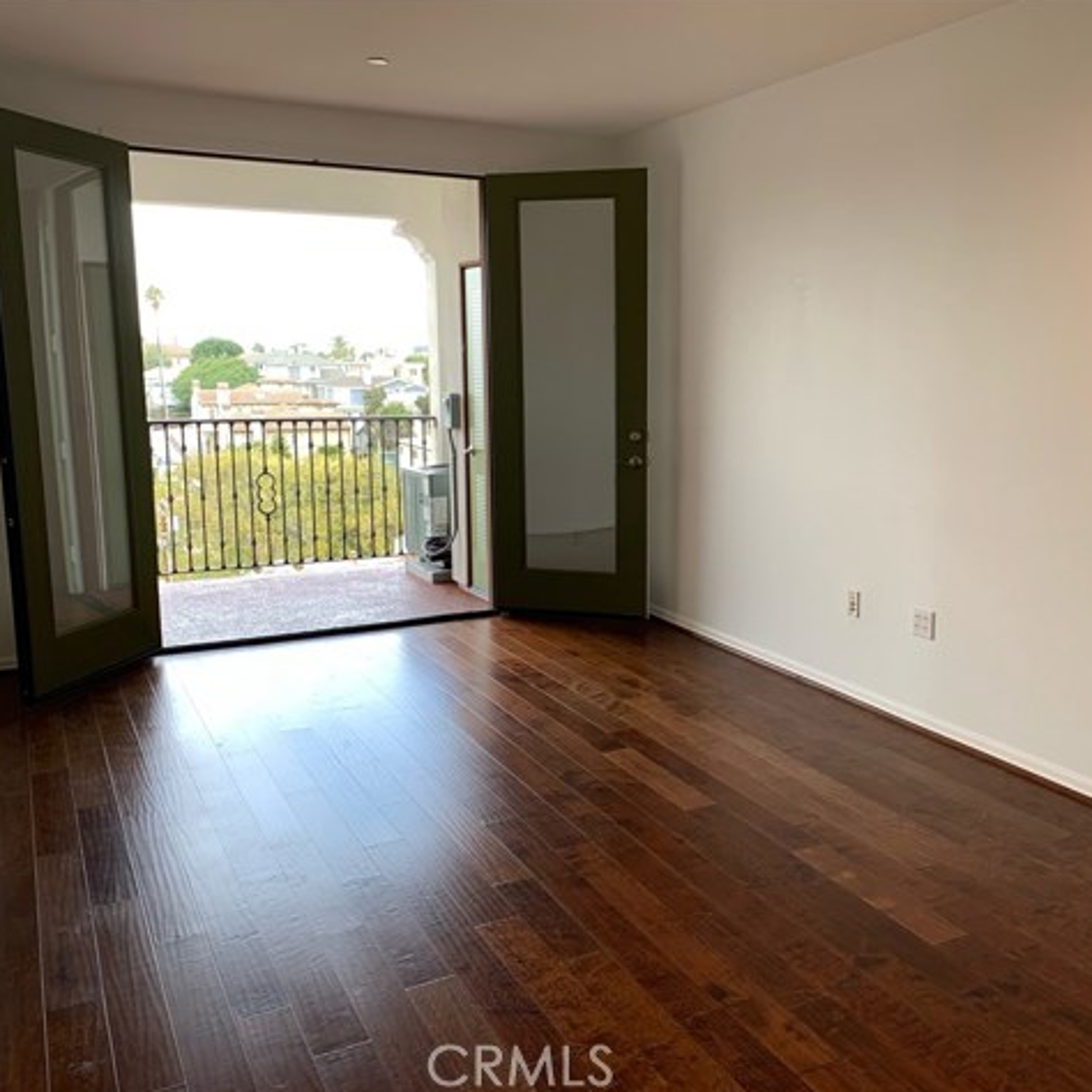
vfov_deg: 52.5
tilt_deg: -9.7
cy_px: 546
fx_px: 1106
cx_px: 638
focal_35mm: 31
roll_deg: -2.2
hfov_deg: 52.3
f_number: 1.8
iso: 40
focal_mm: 4.25
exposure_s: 1/120
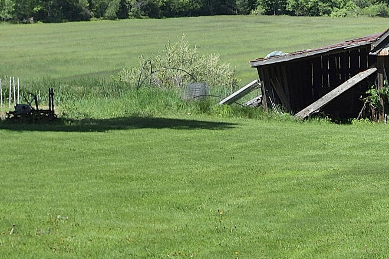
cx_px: 706
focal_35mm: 143
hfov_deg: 12.9
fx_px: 1548
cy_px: -146
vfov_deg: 9.3
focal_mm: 21
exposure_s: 1/400
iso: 200
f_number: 10
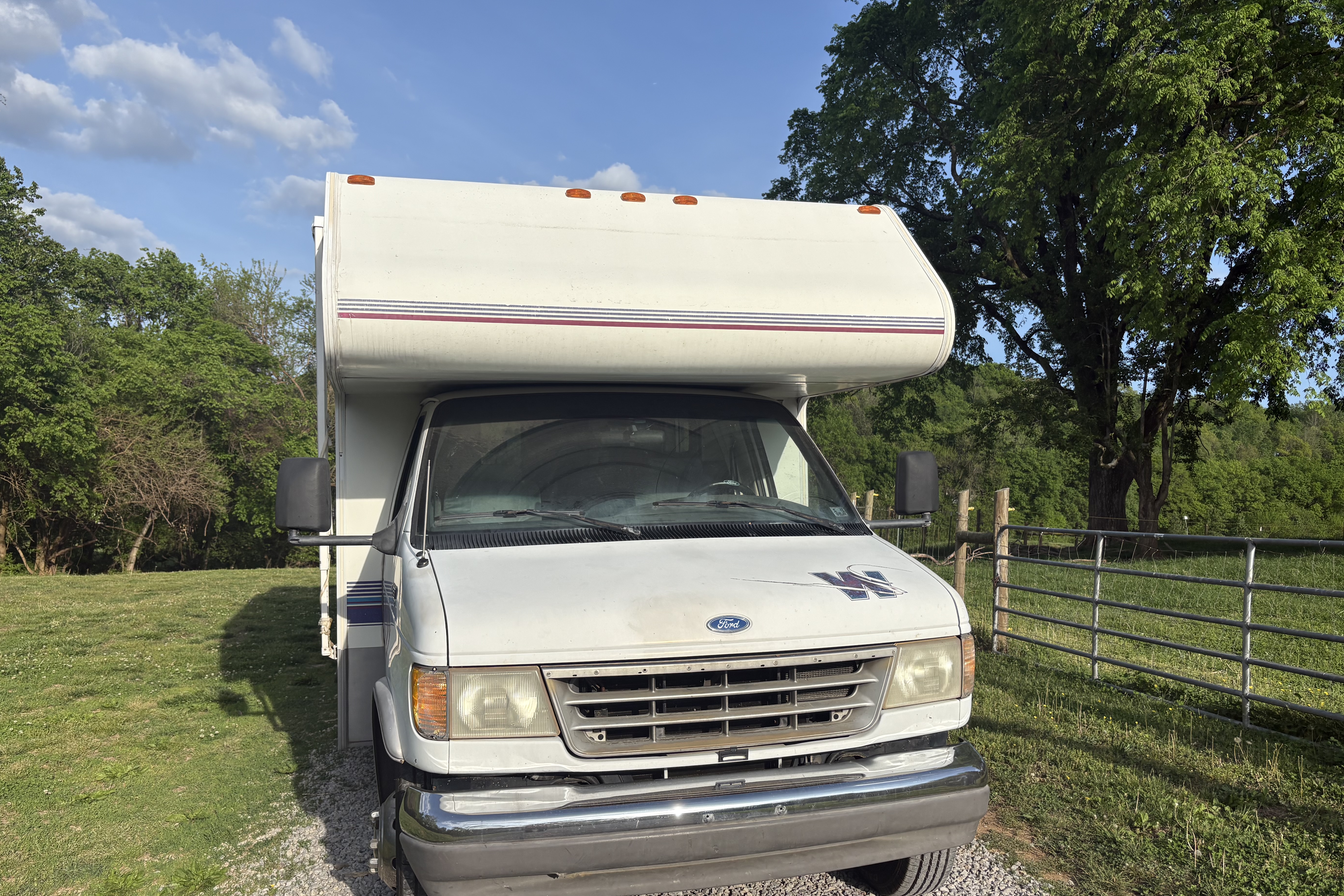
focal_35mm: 28
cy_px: 442
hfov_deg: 65.5
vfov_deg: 46.4
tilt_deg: +4.4
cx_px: 670
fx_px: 1045
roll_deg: -3.2
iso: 50
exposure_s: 1/4950
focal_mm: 5.96
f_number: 1.6
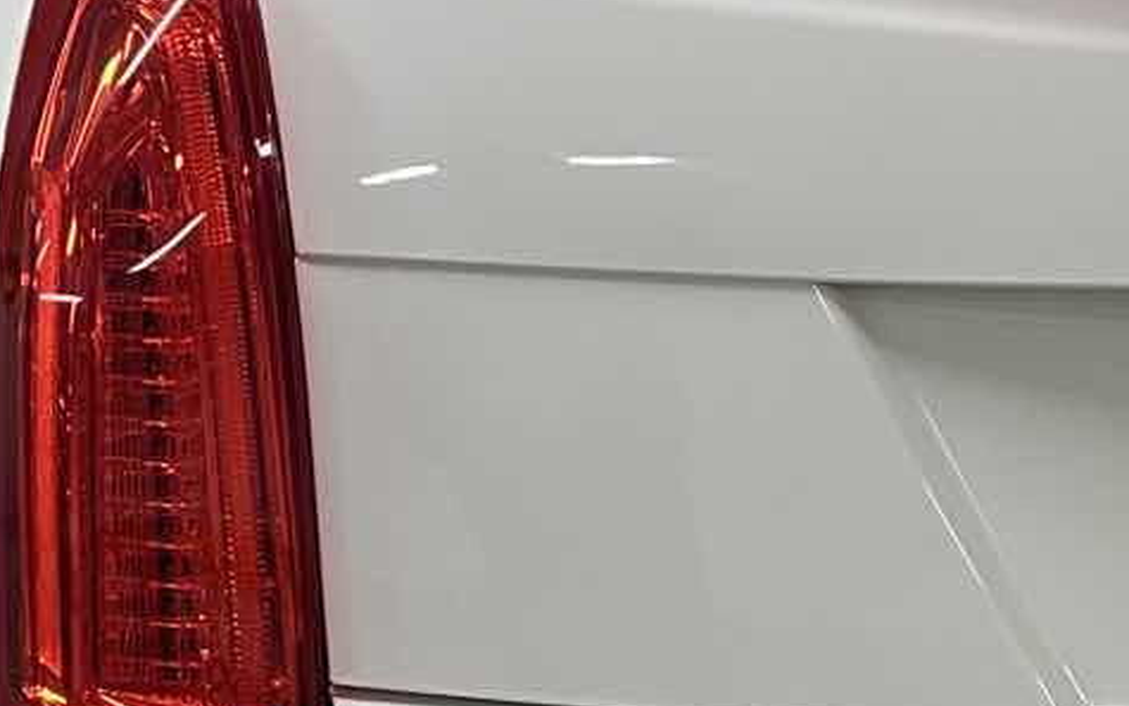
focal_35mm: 116
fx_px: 3570
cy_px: 585
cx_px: 770
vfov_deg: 11.2
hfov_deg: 17.9
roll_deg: -2.7
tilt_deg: -17.0
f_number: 1.6
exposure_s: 1/50
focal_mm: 5.1
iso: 80
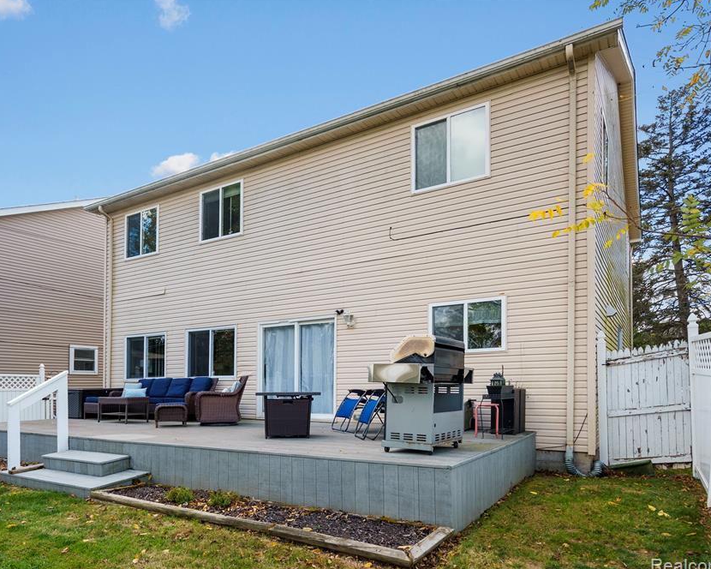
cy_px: 287
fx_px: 463
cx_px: 299
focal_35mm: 22
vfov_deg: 63.1
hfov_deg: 74.5
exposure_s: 1/500
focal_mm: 19
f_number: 4
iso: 100
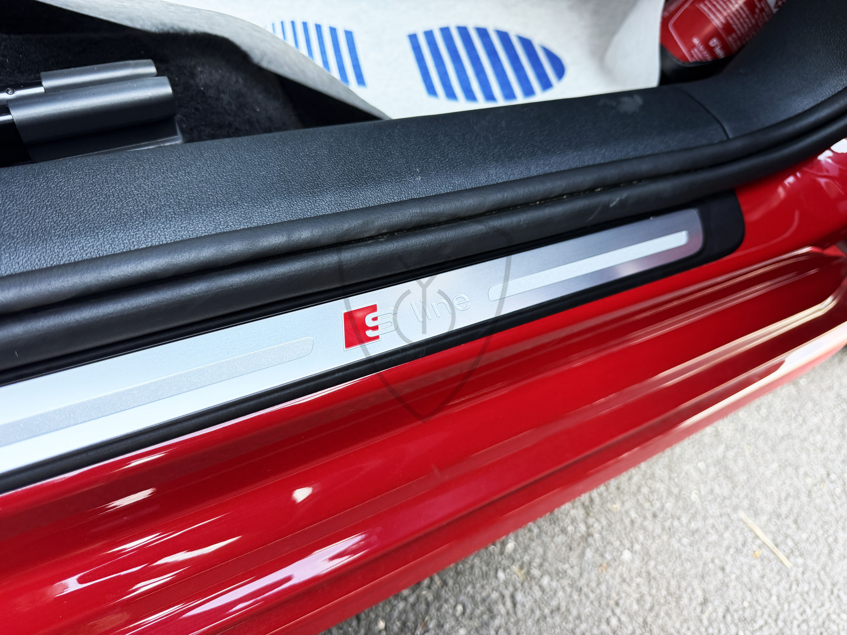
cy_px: 318
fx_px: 587
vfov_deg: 56.8
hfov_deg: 71.6
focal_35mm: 24
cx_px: 424
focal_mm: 6.76
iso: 160
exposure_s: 1/243
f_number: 1.78
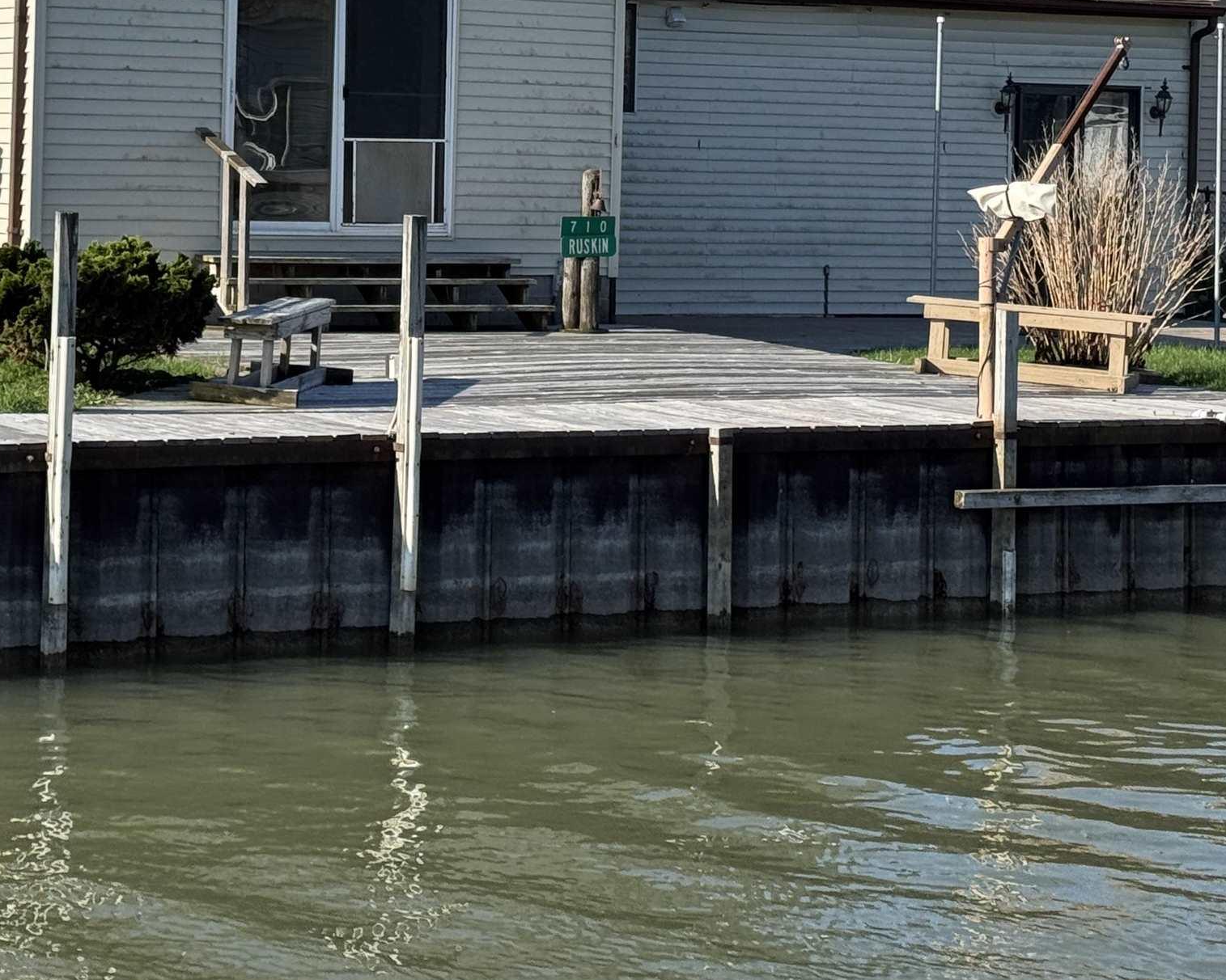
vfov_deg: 16.0
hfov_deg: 20.1
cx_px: 453
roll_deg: -1.2
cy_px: 86
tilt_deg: +0.5
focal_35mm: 95
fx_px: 3447
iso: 64
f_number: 1.78
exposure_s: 1/3425
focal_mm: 6.76
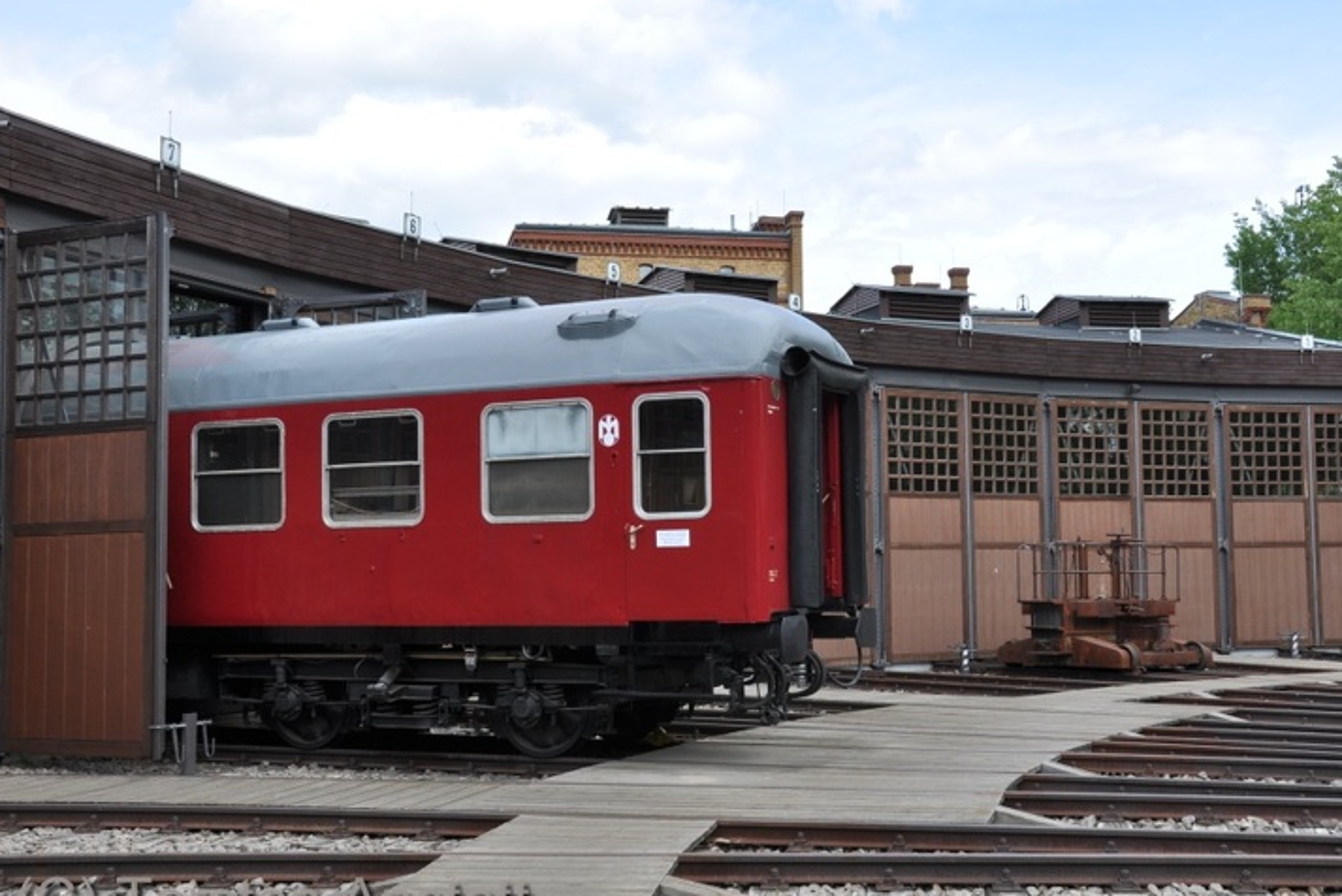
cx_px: 721
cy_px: 468
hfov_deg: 46.8
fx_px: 1550
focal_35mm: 42
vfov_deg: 32.2
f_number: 11
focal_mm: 25
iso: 200
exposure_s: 1/125
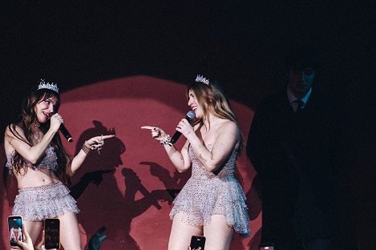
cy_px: 197
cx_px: 120
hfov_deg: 6.4
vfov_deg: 4.3
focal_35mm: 322
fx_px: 3361
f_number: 3.2
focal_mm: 151
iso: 640
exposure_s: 1/320
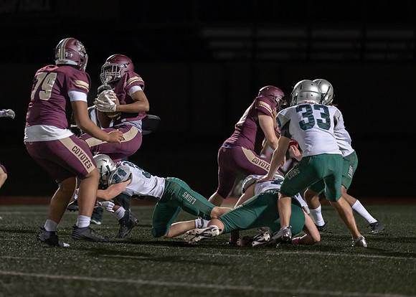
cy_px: 118
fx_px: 3183
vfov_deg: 5.3
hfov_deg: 7.5
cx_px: 134
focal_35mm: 269
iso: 1600
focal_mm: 200
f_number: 2.8
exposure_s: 1/1000
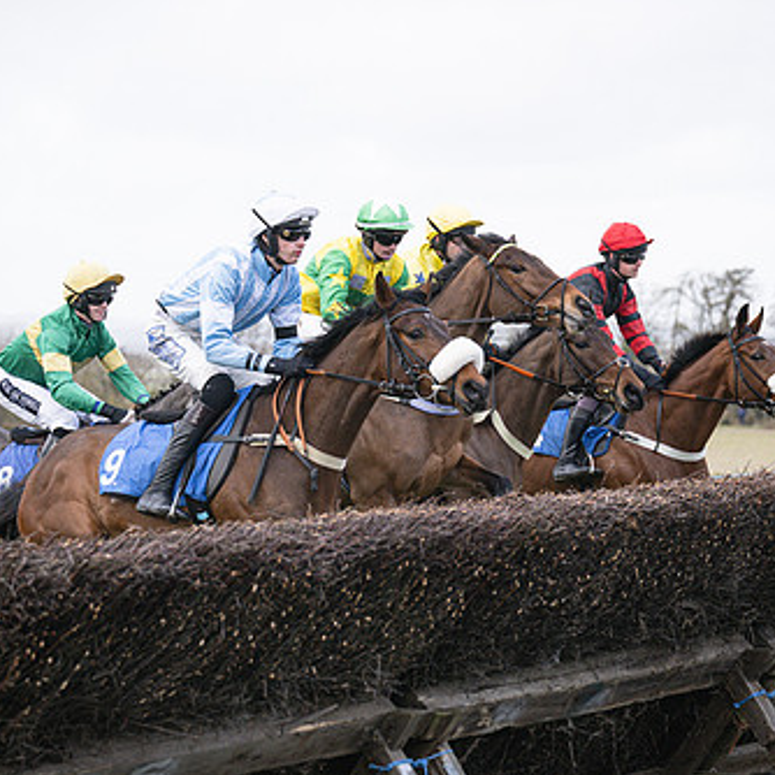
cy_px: 361
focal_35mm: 123
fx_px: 3116
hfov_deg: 14.2
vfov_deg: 14.2
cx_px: 348
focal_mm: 70
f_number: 3.2
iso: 400
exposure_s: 1/3200
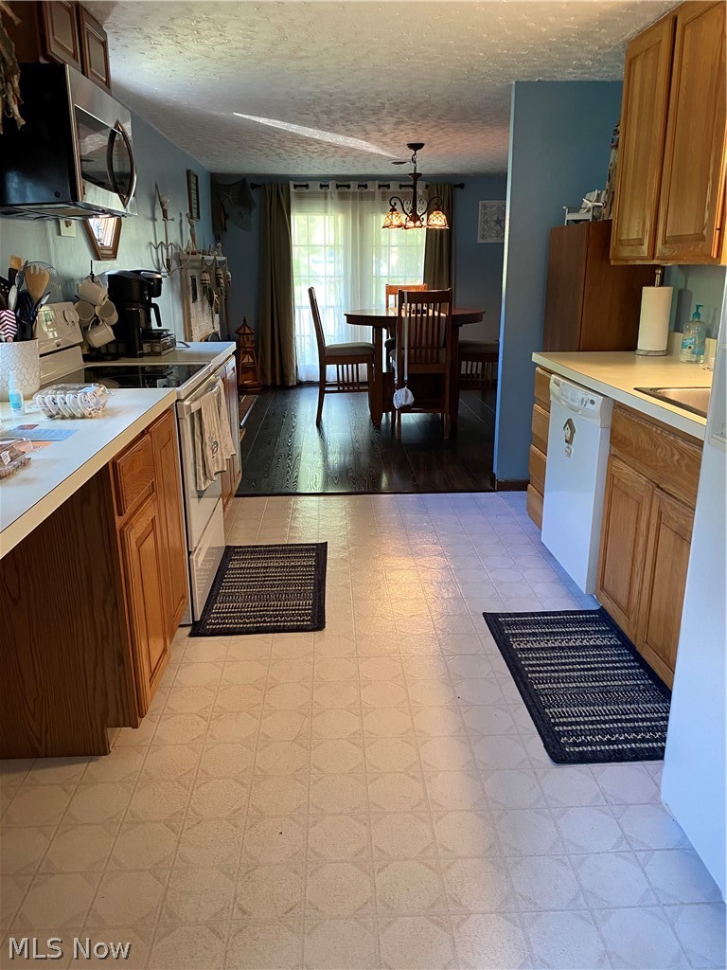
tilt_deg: -16.1
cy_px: 485
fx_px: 728
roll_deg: -0.1
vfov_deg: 67.3
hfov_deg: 53.1
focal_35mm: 26
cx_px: 364
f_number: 1.8
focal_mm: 4.25
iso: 400
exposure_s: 1/60
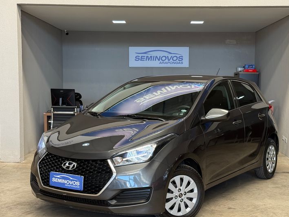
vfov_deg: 26.6
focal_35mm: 55
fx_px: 459
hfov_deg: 34.9
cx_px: 159
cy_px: 117
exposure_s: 1/120
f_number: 1.78
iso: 100
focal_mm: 6.76
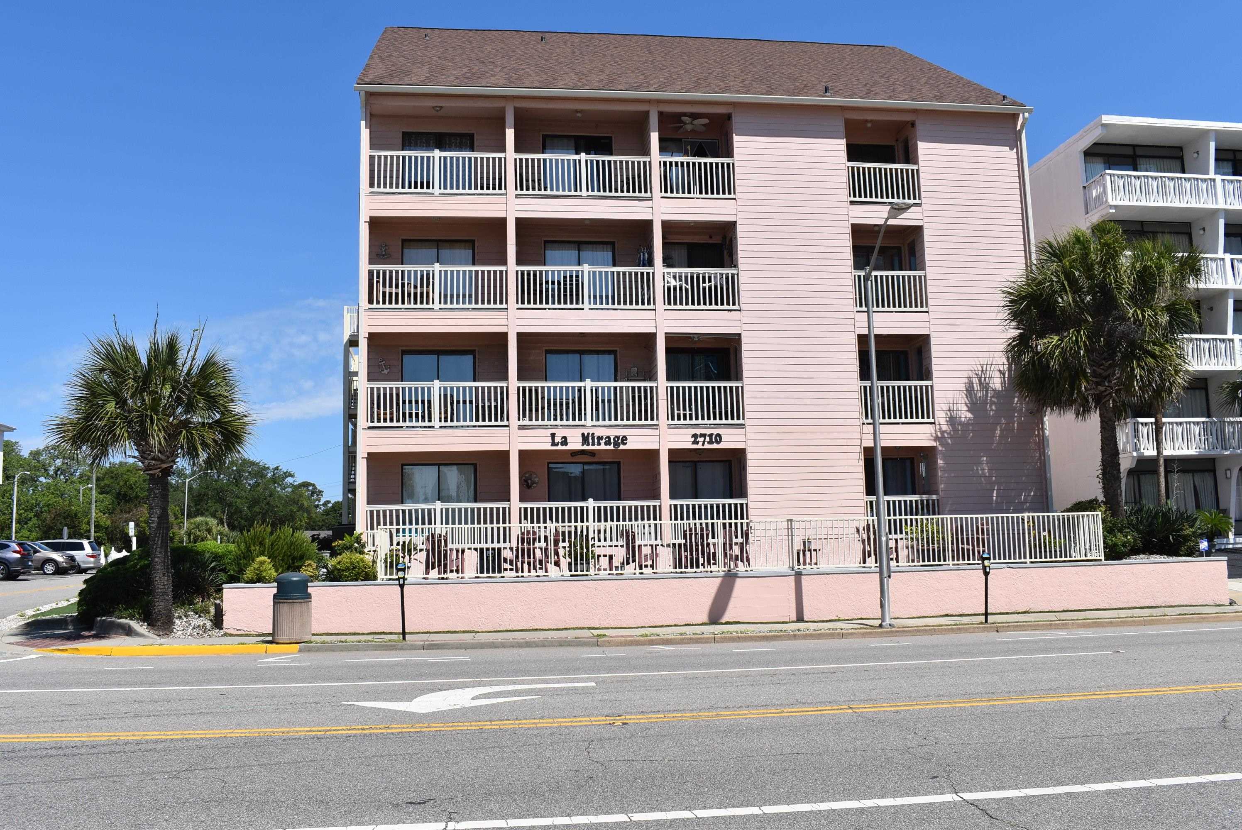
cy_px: 415
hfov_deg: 57.2
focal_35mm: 33
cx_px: 621
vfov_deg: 40.0
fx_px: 1139
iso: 200
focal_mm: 22
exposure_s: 1/400
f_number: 10
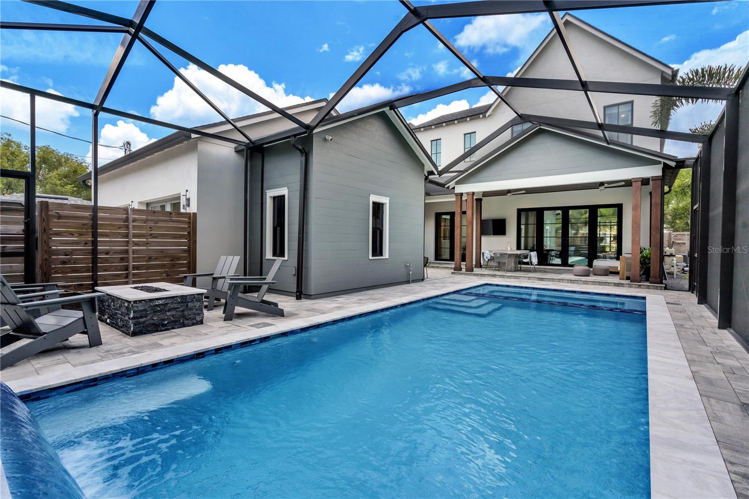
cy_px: 250
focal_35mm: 16
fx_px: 333
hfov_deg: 96.7
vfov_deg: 73.7
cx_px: 374
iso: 100
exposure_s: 1/400
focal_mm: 16
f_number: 9
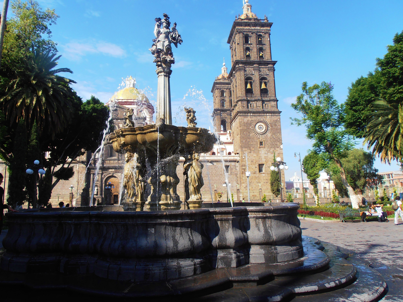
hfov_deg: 71.6
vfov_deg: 56.8
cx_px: 202
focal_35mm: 24
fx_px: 279
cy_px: 151
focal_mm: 4.2
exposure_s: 1/100
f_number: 7.9
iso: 80
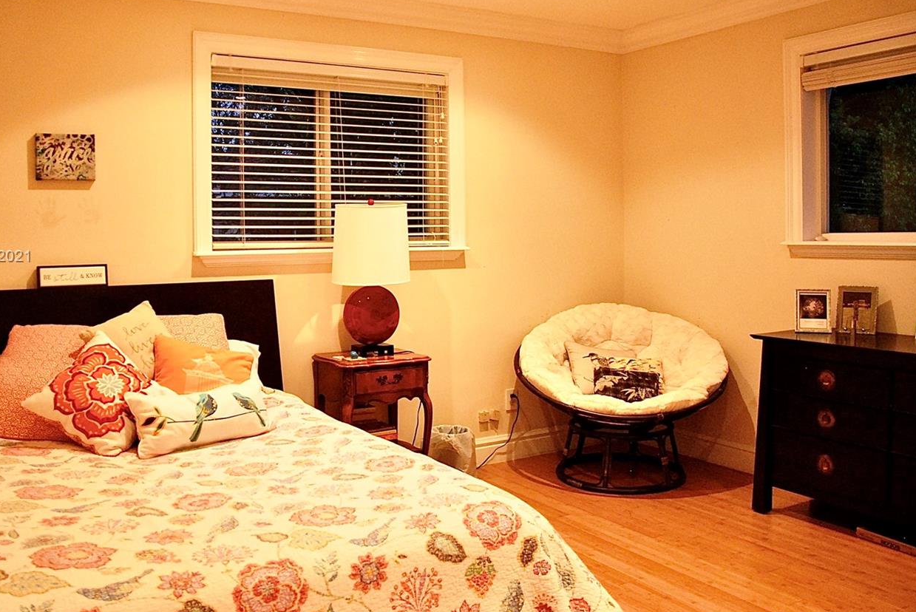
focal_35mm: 31
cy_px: 257
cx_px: 387
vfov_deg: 42.3
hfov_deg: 59.9
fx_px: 789
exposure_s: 1/30
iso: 720
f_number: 2.8
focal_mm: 16
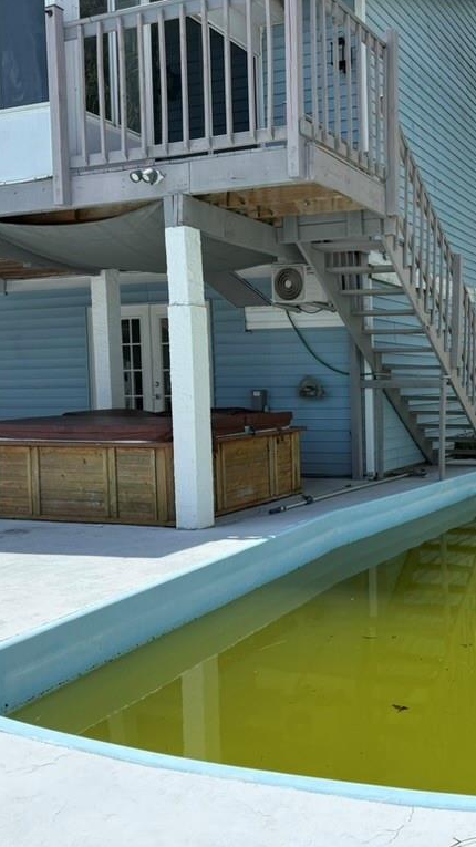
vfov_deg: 56.6
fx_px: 786
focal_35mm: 35
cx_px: 457
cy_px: 423
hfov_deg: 31.6
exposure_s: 1/4975
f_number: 1.78
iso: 100
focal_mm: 6.76
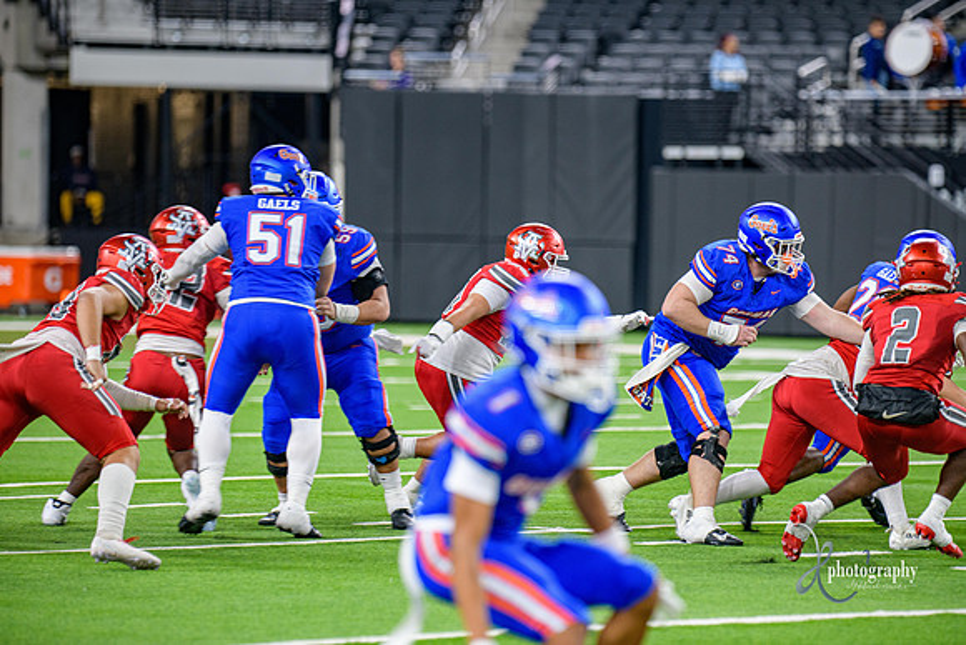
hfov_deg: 9.4
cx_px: 483
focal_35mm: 220
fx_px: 5904
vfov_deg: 6.2
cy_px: 322
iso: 1000
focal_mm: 220
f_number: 2.8
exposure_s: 1/400
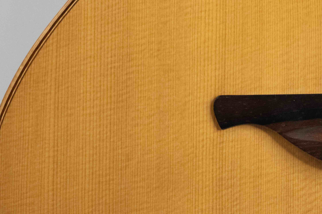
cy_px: 108
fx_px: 1386
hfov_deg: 13.1
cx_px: 313
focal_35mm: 155
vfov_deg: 8.9
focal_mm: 50
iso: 2000
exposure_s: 1/200
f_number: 4.5
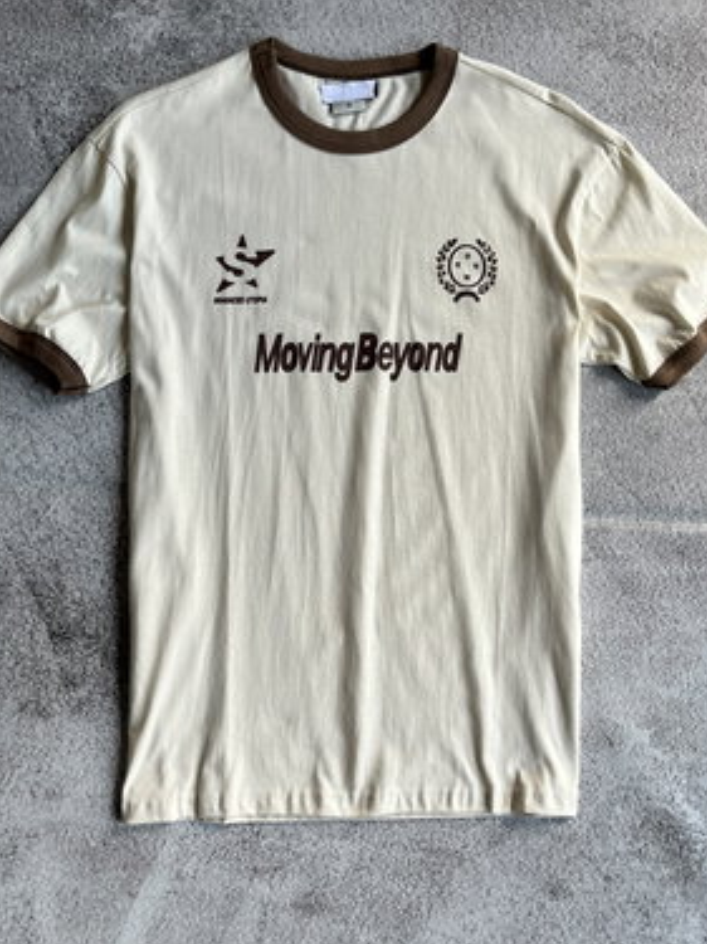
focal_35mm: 37
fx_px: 1008
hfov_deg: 38.6
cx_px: 360
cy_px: 462
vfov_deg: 50.1
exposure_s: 1/169
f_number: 1.6
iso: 40
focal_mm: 5.1
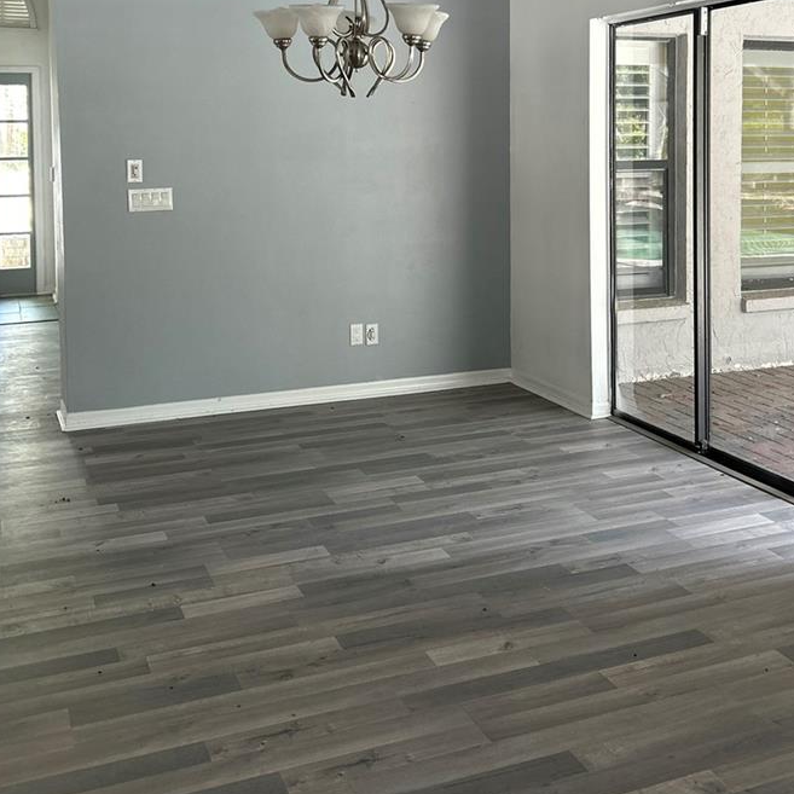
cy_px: 192
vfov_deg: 38.9
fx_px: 1090
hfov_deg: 39.9
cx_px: 475
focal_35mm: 42
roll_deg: +1.8
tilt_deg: -3.2
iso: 100
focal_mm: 5.7
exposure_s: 1/120
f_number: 1.5
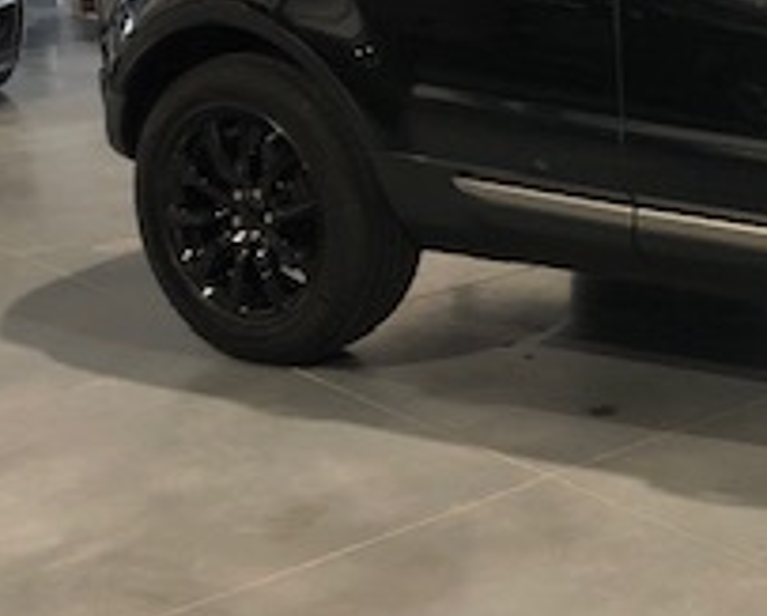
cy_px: 23
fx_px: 1955
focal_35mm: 86
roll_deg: +0.6
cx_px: 994
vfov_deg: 17.5
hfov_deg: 20.3
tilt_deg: -9.8
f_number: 1.8
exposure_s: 1/20
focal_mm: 3.99
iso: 40
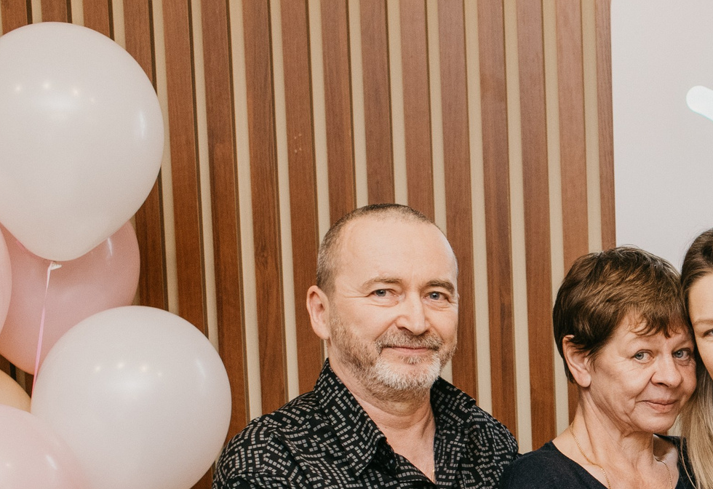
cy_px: 555
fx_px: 1958
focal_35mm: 98
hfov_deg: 19.3
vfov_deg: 13.9
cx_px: 894
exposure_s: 1/160
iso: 400
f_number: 4
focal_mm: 35
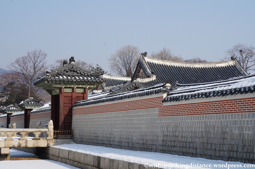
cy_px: 84
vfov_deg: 19.7
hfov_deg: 29.3
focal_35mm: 69
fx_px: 488
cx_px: 128
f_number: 13
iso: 200
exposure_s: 1/320
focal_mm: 46
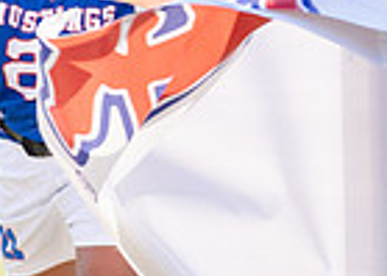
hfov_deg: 5.4
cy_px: 21
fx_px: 4008
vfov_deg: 3.9
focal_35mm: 365
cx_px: -290
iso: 100
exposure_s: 1/1000
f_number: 2.8
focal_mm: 70
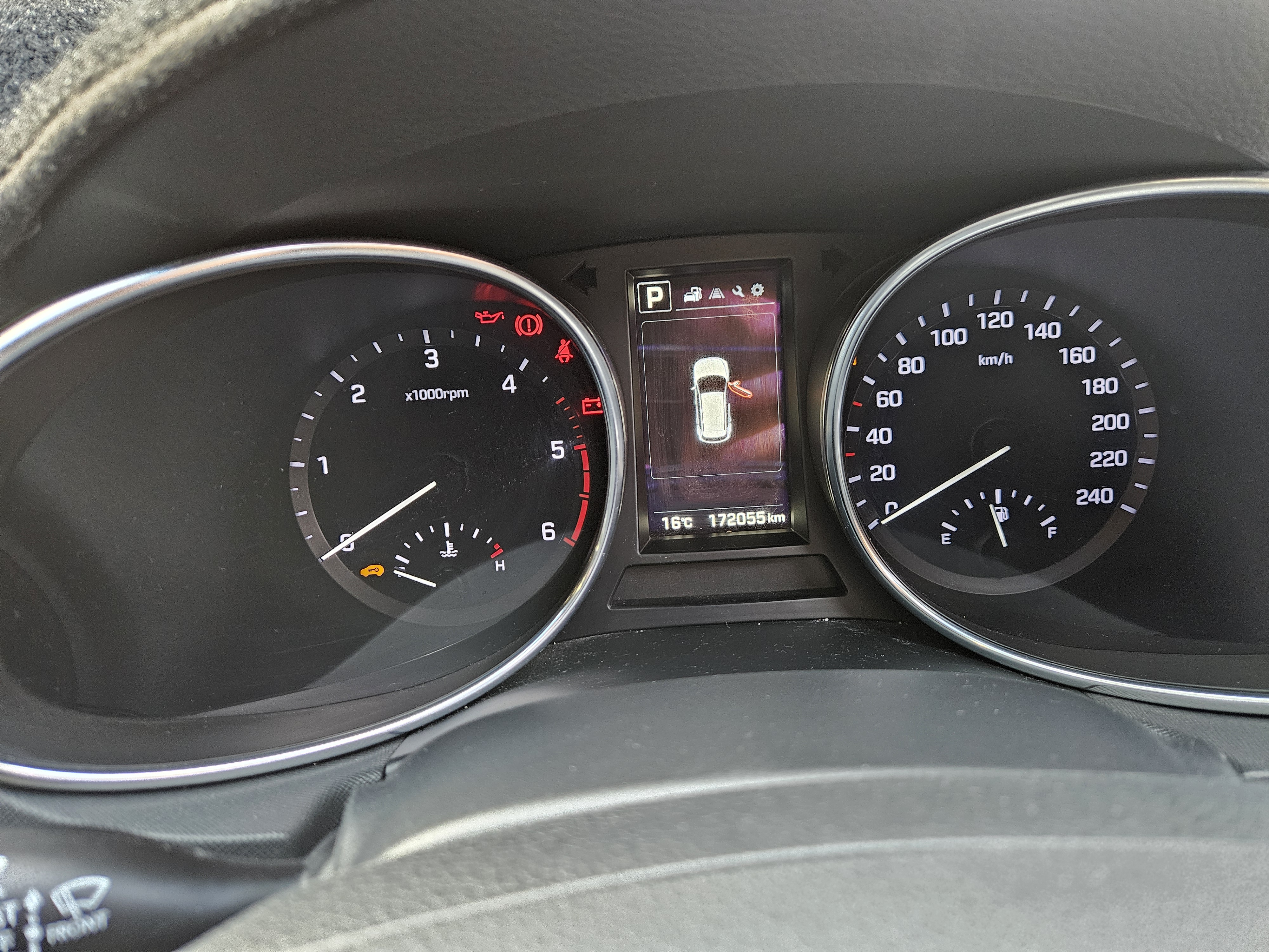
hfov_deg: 73.9
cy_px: 476
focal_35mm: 23
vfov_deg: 58.9
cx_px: 634
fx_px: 843
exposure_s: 1/50
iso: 640
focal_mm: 5.4
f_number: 1.8
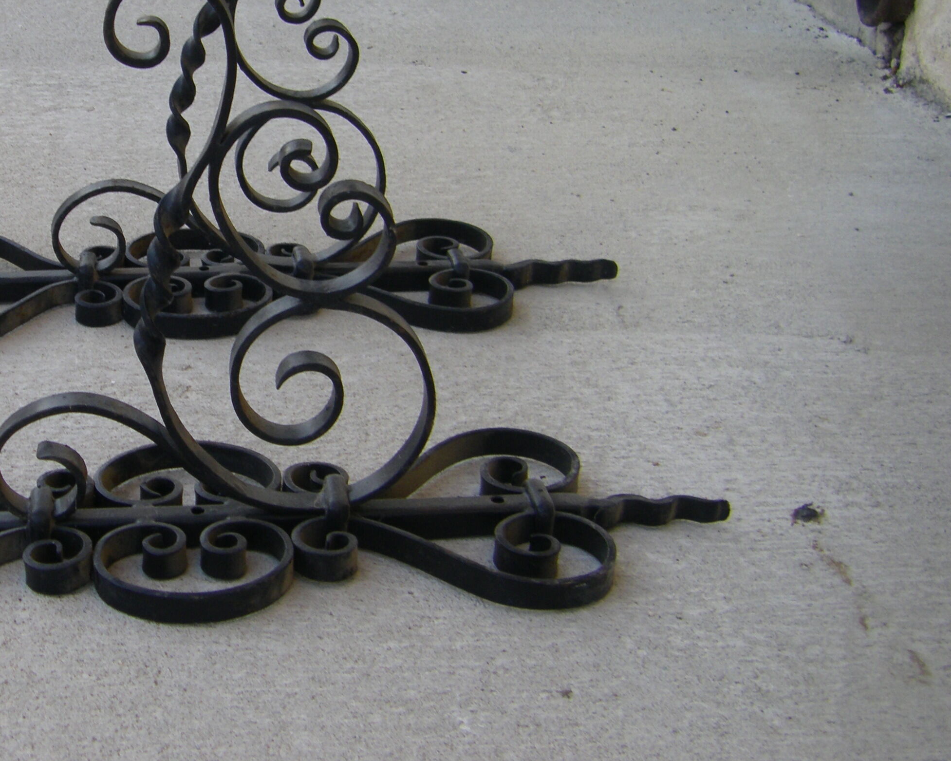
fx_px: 1745
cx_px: 194
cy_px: 268
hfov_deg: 29.8
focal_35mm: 62
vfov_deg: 24.5
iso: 80
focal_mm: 6.3
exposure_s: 1/50
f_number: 3.5
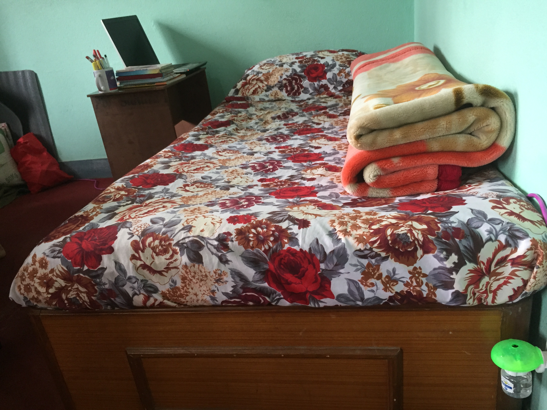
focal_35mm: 29
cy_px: 205
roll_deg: +7.2
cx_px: 274
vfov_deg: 48.2
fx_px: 458
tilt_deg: -19.8
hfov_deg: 61.7
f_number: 2.2
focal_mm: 4.15
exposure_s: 1/33
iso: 200
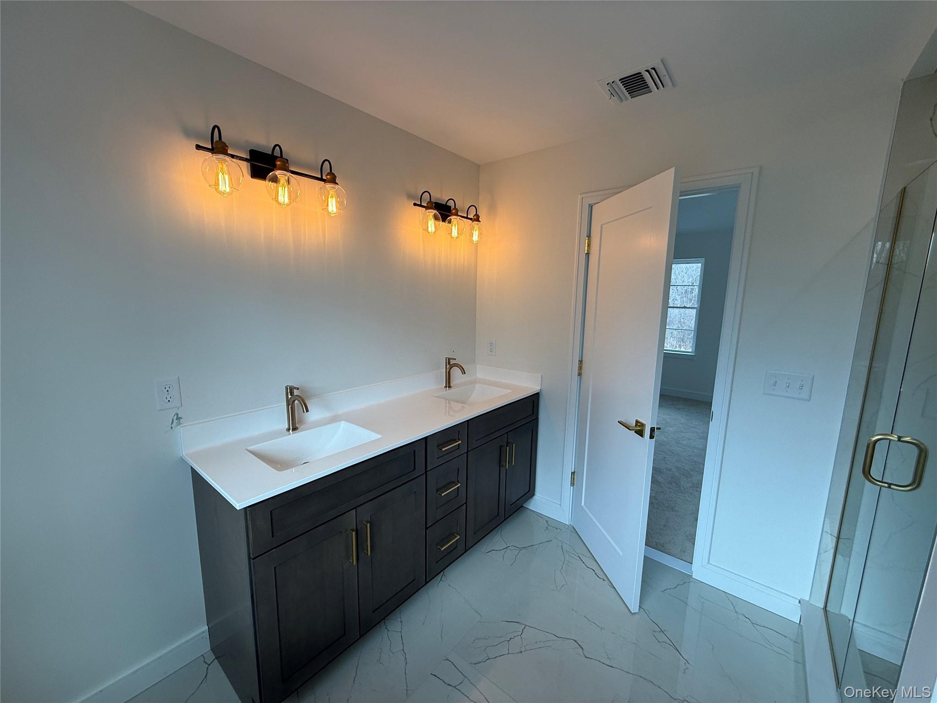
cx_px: 468
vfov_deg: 85.7
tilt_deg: -9.0
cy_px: 352
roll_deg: -1.0
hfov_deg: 102.1
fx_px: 379
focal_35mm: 14
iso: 64
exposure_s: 1/153
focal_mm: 2.22
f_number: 2.2
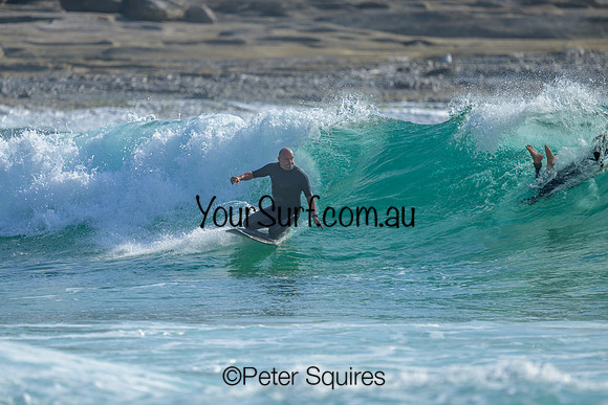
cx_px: 304
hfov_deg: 2.6
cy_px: 202
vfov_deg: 1.7
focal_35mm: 800
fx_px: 13514
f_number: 6.3
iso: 220
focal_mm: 800
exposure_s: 1/2000
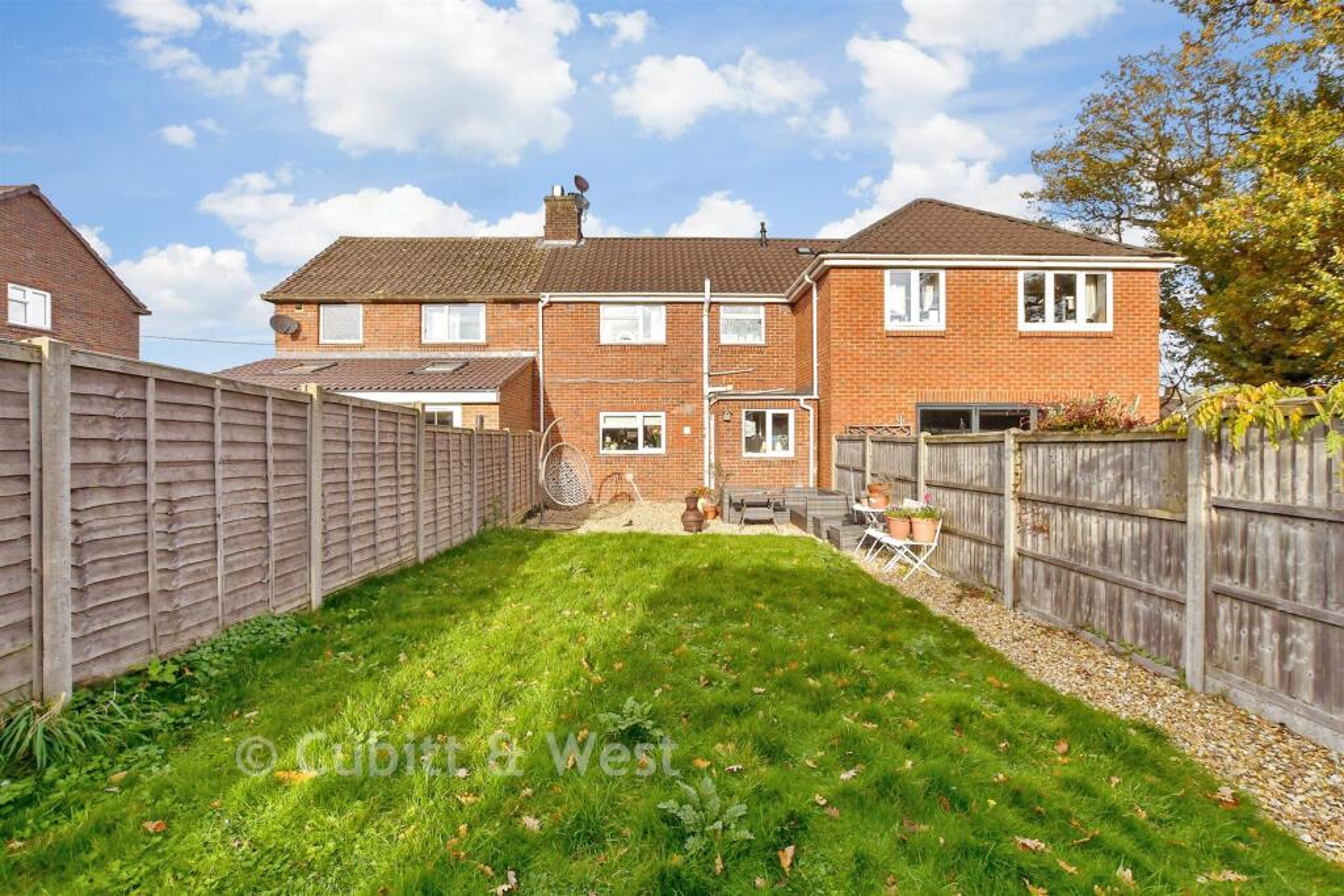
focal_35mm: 15
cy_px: 448
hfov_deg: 100.4
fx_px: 560
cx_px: 672
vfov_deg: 77.3
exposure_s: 1/640
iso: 400
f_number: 8
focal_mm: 10
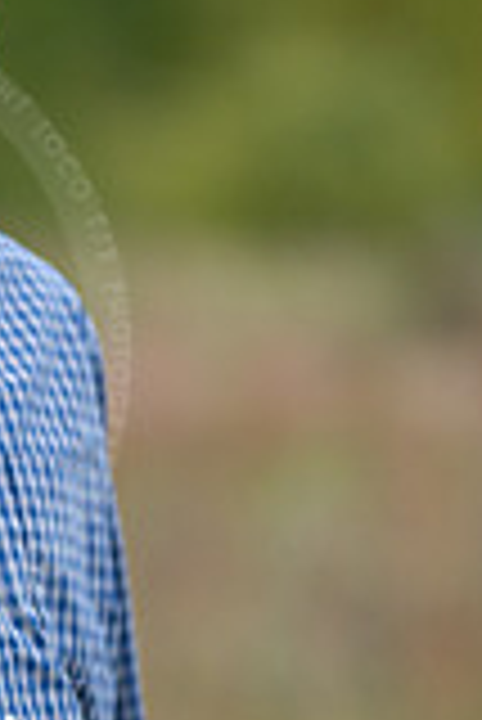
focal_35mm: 239
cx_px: -180
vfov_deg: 8.6
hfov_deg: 5.7
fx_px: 4789
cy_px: 508
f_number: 1.2
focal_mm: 85
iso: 500
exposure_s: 1/400
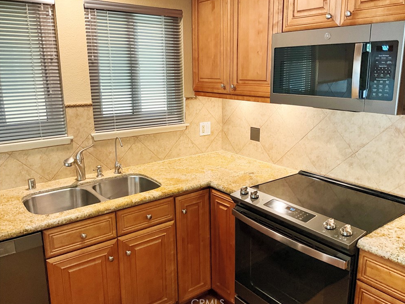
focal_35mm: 30
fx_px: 351
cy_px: 152
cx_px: 208
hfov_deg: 60.0
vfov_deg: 46.8
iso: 125
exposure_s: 1/60
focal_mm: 3
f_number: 1.8
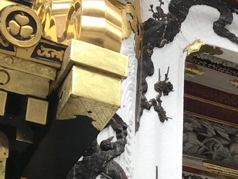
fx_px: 681
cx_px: 326
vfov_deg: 13.5
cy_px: 315
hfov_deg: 18.2
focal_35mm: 99
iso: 20
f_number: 1.8
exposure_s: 1/404
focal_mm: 3.99
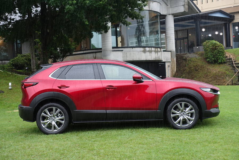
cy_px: 80
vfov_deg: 21.2
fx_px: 425
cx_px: 120
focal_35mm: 64
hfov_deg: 31.4
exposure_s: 1/80
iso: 160
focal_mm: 23.34
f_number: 2.8
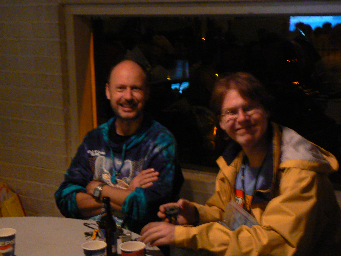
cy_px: 128
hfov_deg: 26.7
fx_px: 719
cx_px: 170
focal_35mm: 73
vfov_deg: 20.2
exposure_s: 1/4
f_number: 3.2
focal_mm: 12.2
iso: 200
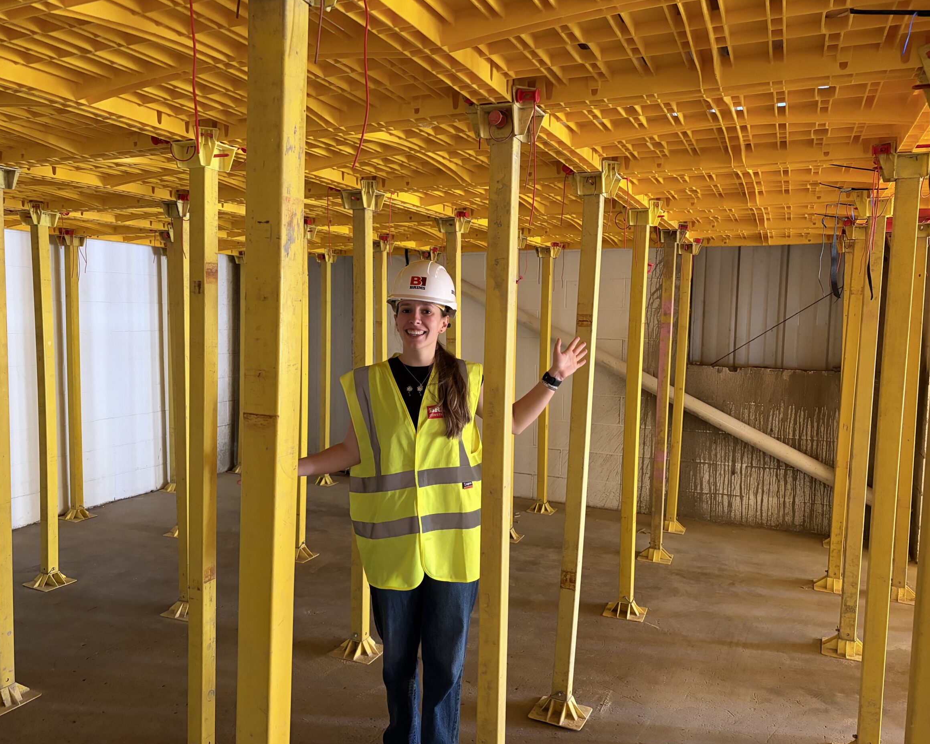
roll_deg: -0.5
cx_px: 420
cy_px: 374
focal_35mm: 28
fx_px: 771
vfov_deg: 51.5
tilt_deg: -3.6
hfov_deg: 62.1
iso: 500
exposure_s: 1/33
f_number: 1.6
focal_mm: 5.96
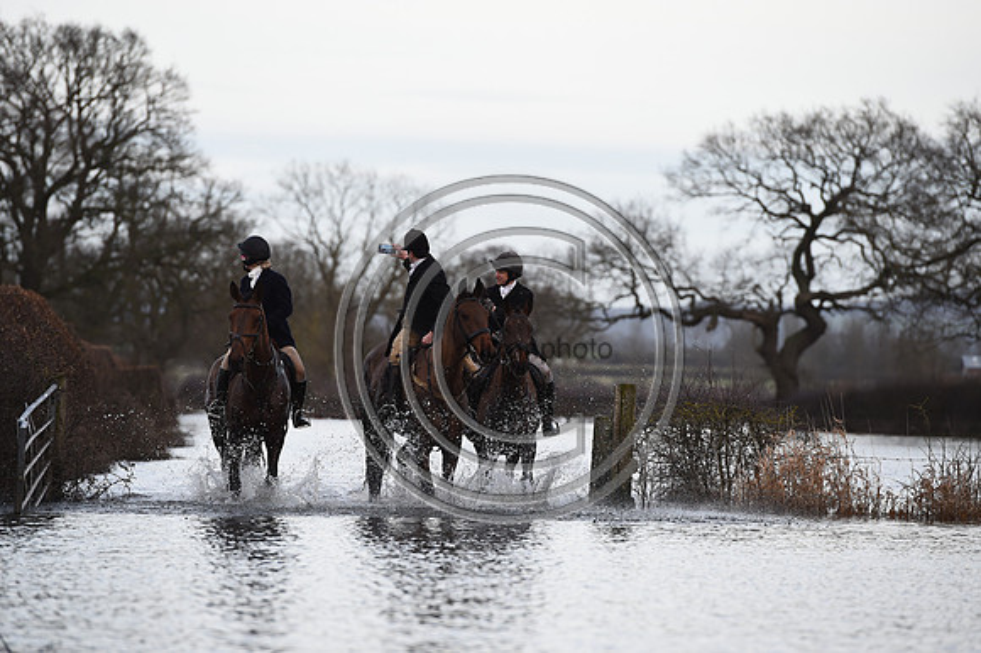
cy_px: 326
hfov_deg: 10.3
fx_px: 5447
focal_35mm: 200
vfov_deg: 6.9
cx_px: 490
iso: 1000
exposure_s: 1/1000
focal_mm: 200
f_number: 4.5
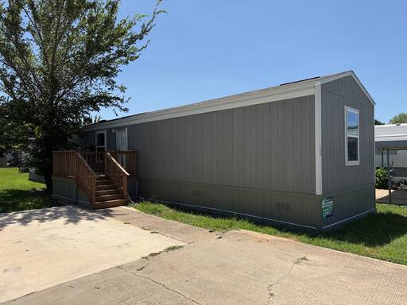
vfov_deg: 56.8
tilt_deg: +0.4
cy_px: 152
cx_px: 204
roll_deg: -0.2
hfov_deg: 71.6
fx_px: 282
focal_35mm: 24
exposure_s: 1/5714
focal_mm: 6.76
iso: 80
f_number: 1.78
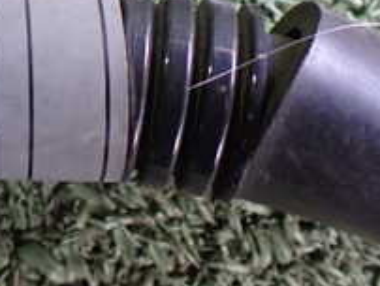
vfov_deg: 16.0
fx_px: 978
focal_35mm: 89
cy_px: -55
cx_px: -124
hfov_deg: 20.0
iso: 800
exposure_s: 1/60
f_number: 2.3
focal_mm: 5.4
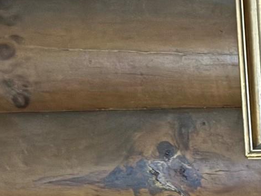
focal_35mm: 105
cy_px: 209
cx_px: 534
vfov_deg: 13.8
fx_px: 792
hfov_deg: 15.0
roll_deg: +1.8
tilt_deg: -7.4
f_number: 1.78
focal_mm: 6.76
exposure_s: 1/15
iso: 1250
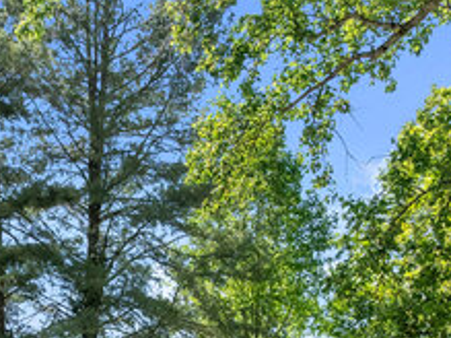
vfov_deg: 18.8
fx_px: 912
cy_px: 485
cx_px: 70
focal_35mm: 70
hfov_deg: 27.1
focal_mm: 12.29
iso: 160
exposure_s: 1/80
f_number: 2.8
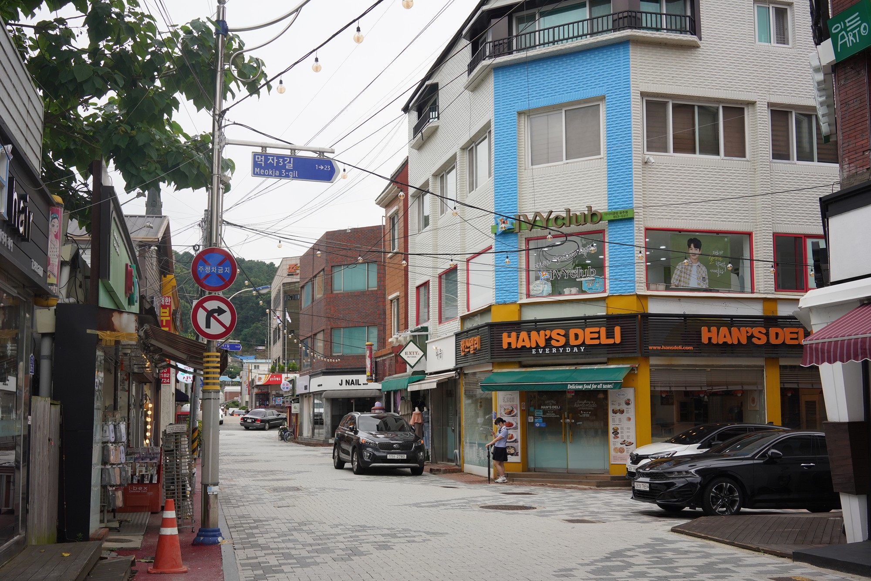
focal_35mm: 35
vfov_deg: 37.9
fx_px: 847
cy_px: 290
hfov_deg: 54.4
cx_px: 436
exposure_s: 1/160
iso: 400
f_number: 8
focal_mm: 35
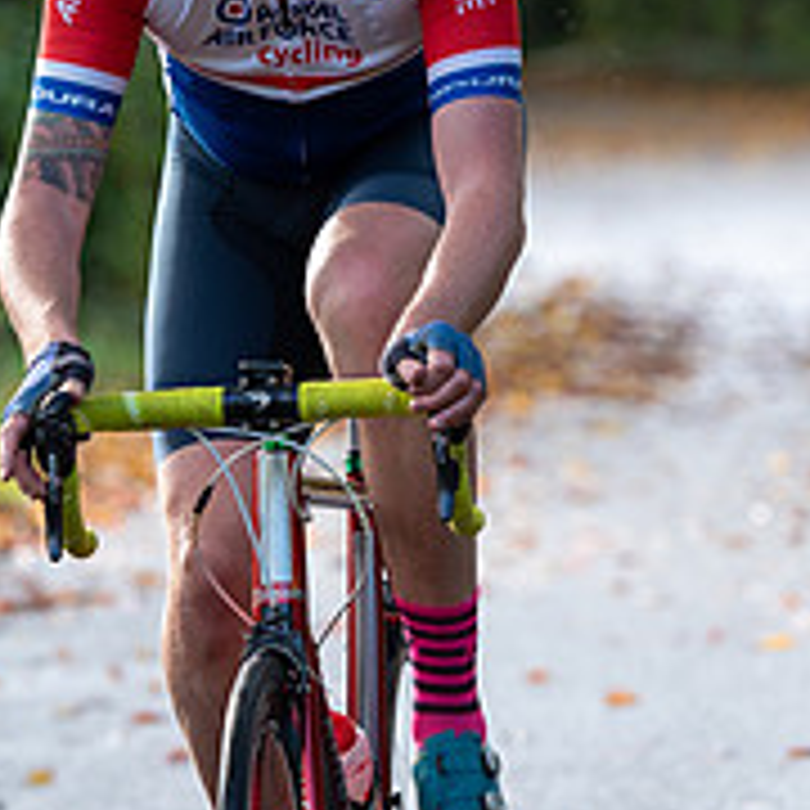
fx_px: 11251
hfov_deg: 4.1
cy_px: -20
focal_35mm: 425
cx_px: 140
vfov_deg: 4.1
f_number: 3.5
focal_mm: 155
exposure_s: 1/320
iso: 200
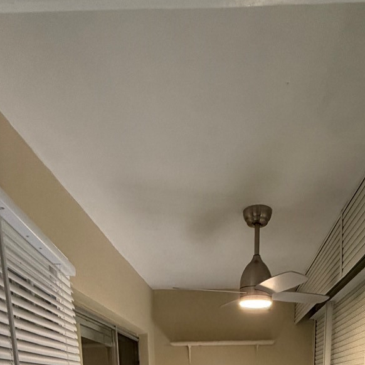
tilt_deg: -13.3
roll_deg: +1.6
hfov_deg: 48.1
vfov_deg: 33.7
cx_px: 220
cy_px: 484
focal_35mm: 34
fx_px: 406
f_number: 2.2
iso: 250
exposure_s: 1/121
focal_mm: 2.22
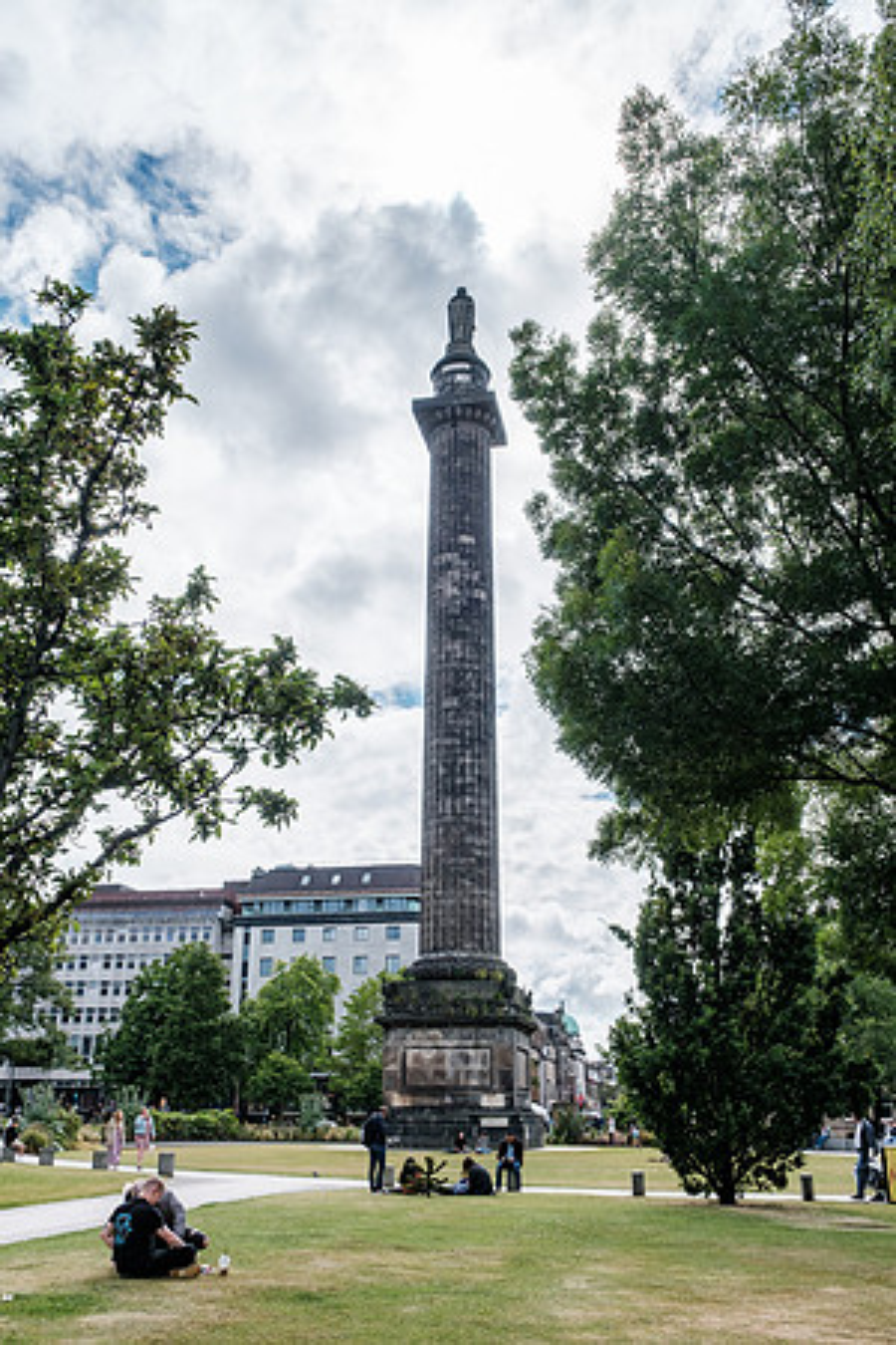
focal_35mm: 30
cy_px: 672
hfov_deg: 43.6
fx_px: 1120
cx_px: 448
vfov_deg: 61.9
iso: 320
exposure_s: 1/1400
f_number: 5.6
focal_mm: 20
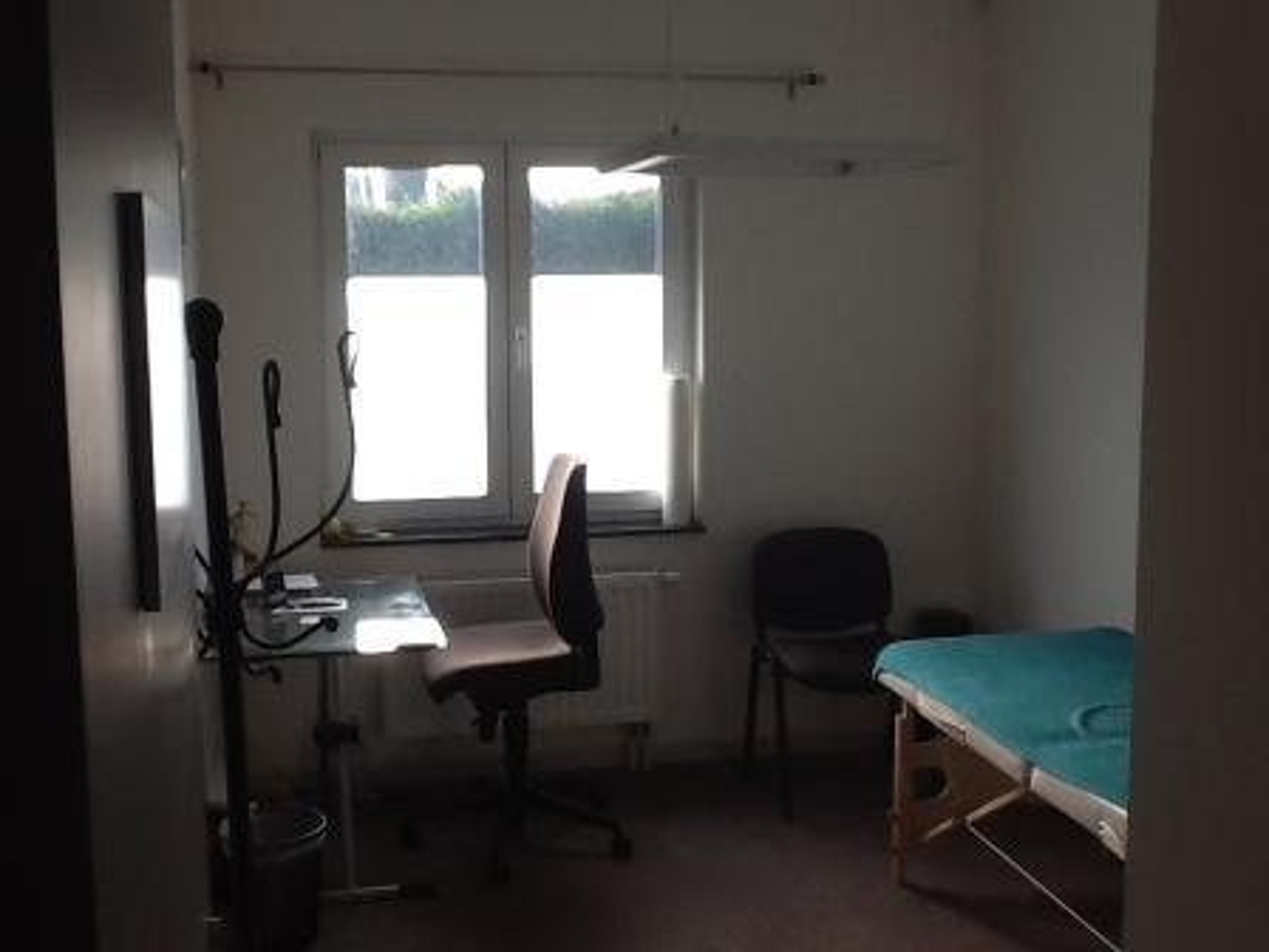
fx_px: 1613
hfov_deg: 42.9
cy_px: 476
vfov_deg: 32.9
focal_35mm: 44
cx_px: 634
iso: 40
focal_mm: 2.03
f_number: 2.4
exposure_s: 1/198
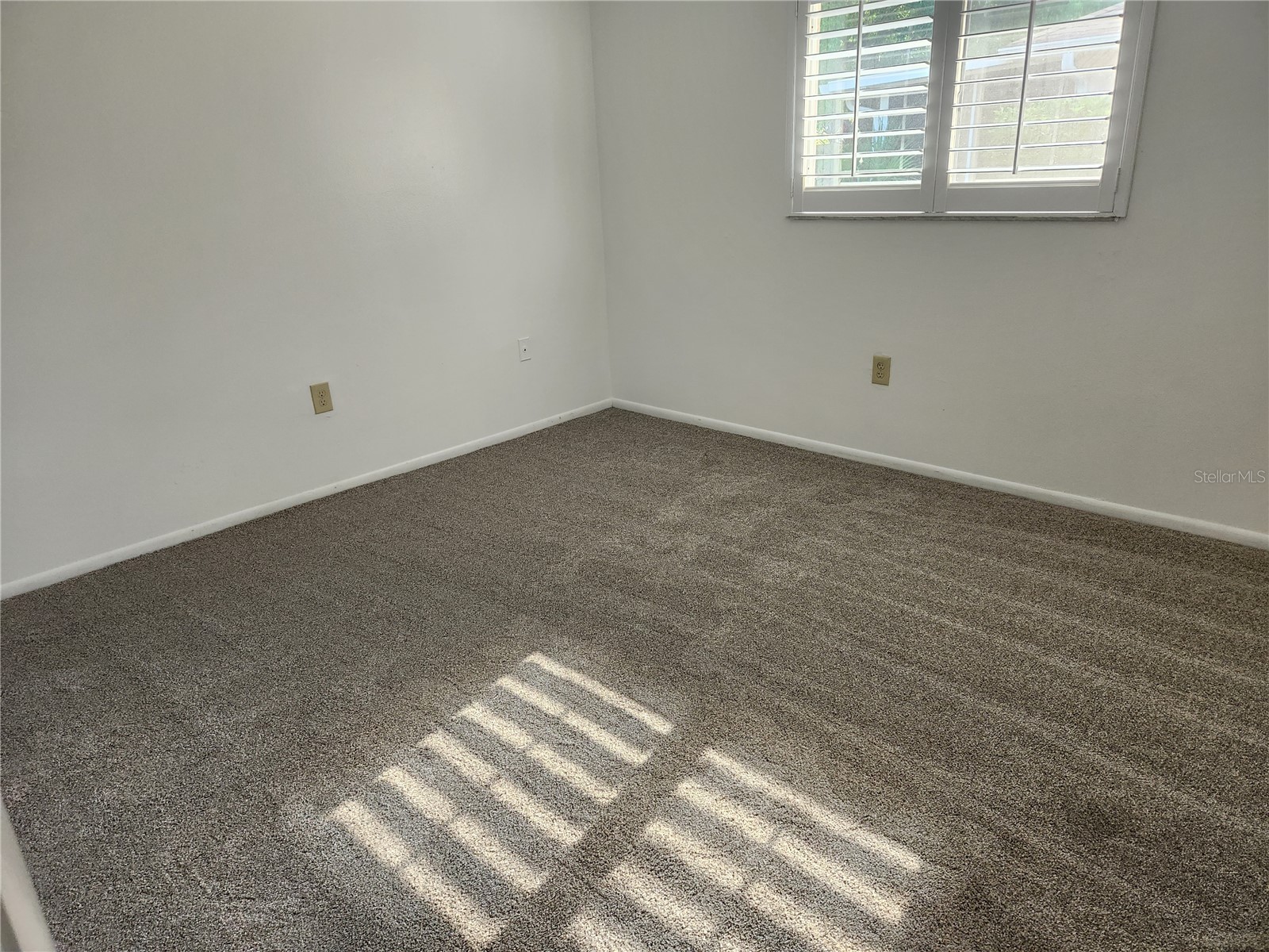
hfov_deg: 73.9
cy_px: 476
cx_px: 634
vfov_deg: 58.9
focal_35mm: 23
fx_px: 843
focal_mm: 5.4
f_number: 1.8
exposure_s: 1/120
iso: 200
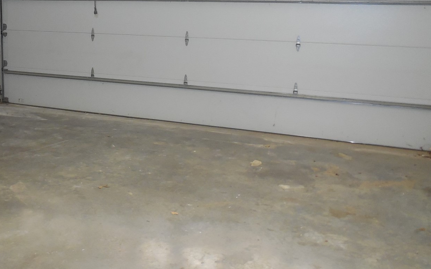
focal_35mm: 44
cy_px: 75
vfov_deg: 28.9
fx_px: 517
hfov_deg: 43.5
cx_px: 98
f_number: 3.1
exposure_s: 1/25
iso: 280
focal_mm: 4.5
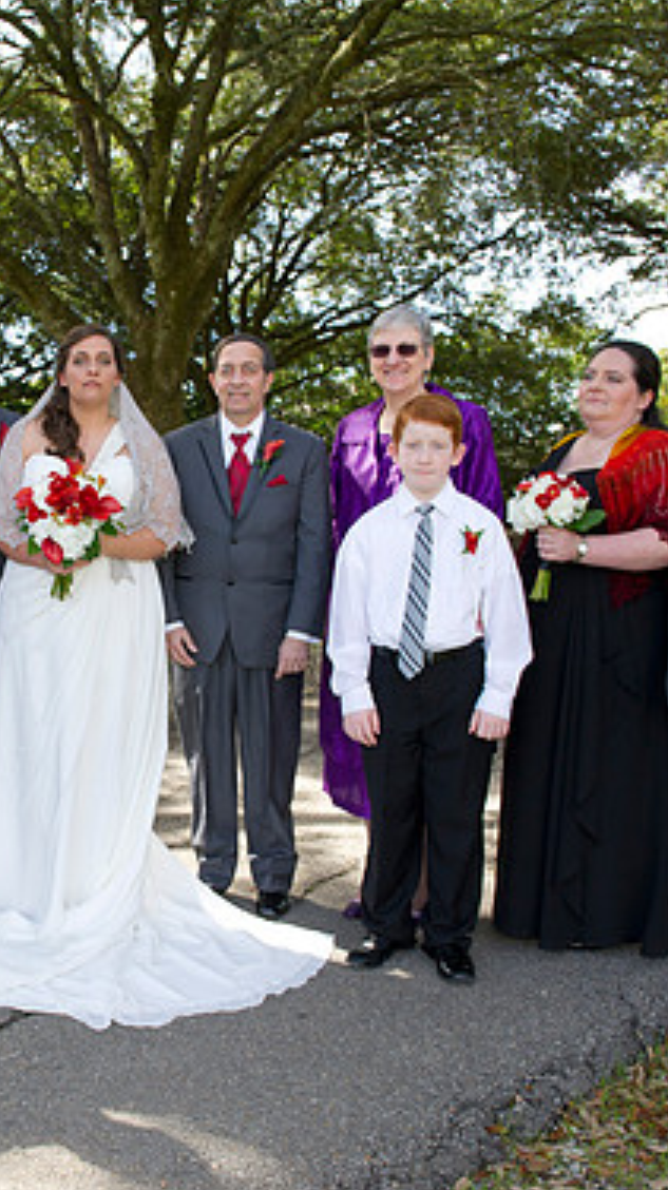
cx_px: 92
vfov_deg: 48.4
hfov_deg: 27.5
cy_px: 598
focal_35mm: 42
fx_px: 1325
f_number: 5.6
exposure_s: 1/200
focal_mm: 26
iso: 320
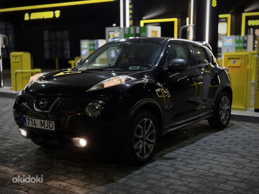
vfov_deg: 30.3
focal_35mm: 48
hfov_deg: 39.7
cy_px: 97
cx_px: 130
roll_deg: +1.1
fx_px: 359
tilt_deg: -7.3
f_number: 1.78
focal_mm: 6.76
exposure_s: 1/50
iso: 200
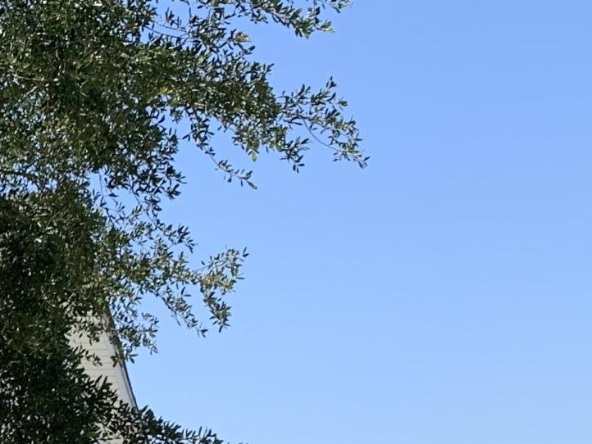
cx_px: -608
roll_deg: -0.2
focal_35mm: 108
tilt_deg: +0.7
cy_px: 614
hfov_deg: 14.8
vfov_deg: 13.1
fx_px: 1848
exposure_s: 1/1560
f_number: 1.8
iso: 25
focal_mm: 4.25
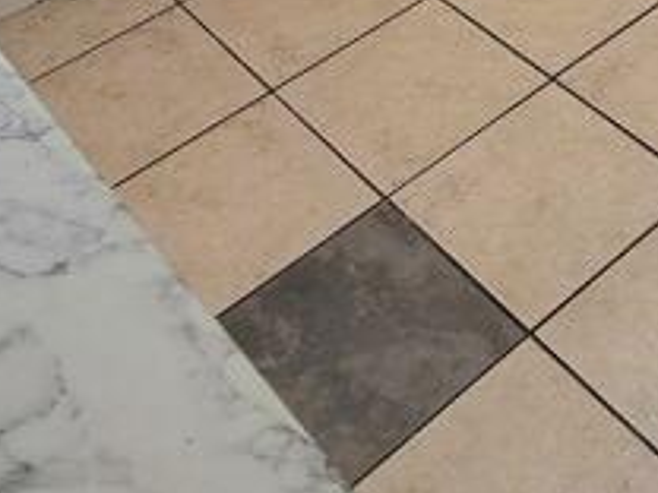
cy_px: -556
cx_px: 607
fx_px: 1217
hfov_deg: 28.9
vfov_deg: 16.2
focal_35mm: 64
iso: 50
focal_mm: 2.2
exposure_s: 1/357
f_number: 2.2
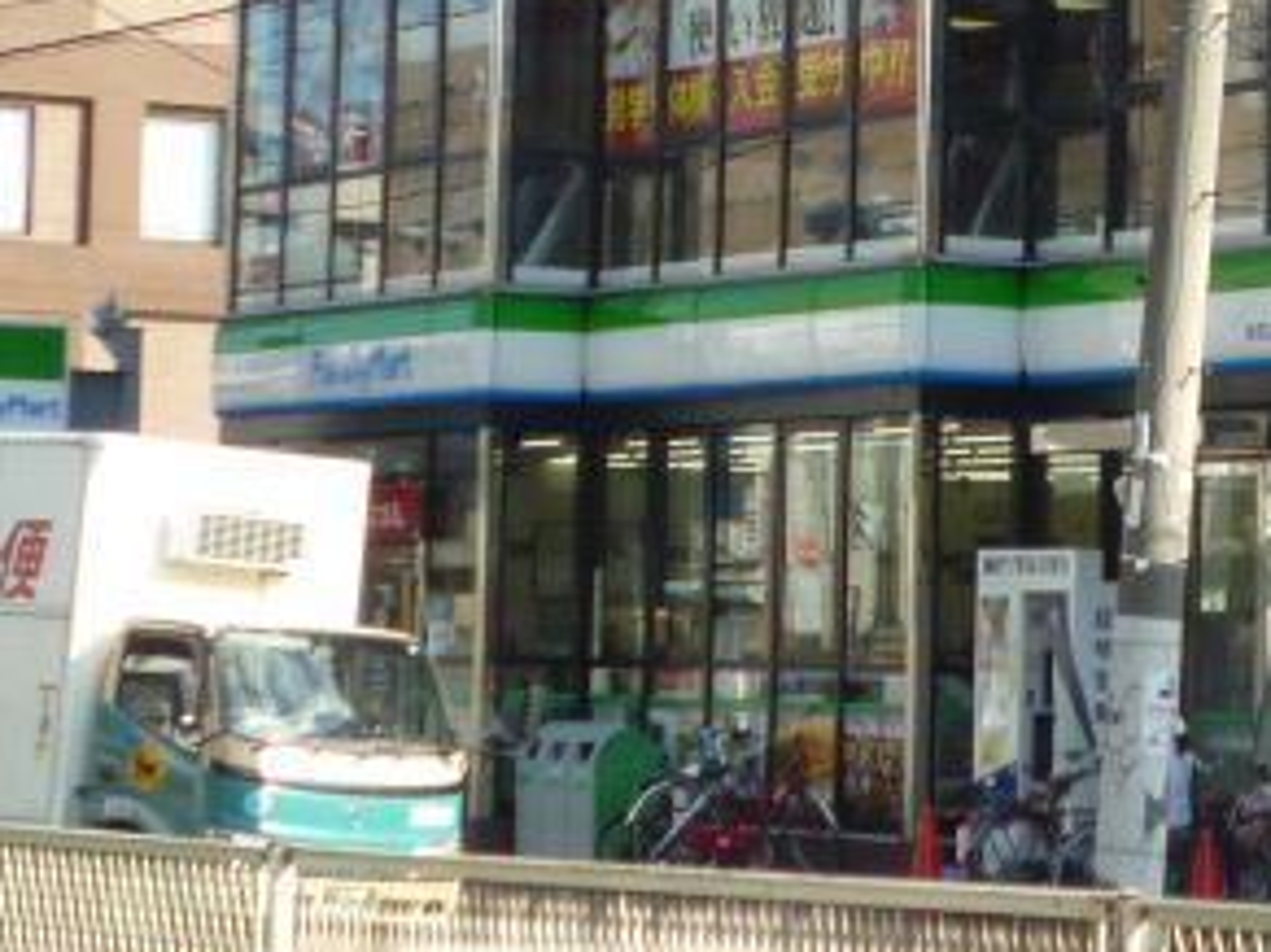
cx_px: 1293
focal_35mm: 154
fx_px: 5652
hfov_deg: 12.7
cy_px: 166
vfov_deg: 9.6
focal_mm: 6.3
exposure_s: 1/320
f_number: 3.8
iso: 80
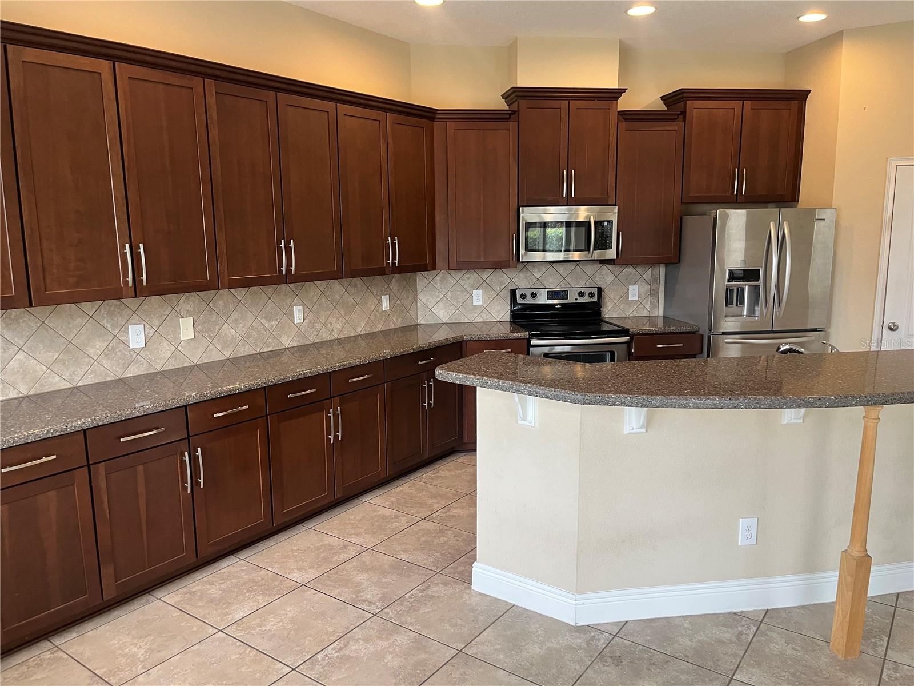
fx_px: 687
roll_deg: +0.7
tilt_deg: -11.0
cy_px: 343
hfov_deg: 67.3
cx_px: 457
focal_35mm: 26
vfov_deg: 53.1
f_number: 1.6
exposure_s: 1/76
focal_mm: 5.1
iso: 125
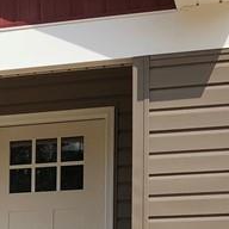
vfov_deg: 12.5
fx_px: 988
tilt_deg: -3.1
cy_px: 357
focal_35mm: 132
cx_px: -134
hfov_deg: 12.5
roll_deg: -0.8
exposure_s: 1/3205
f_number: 1.8
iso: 20
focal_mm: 3.99
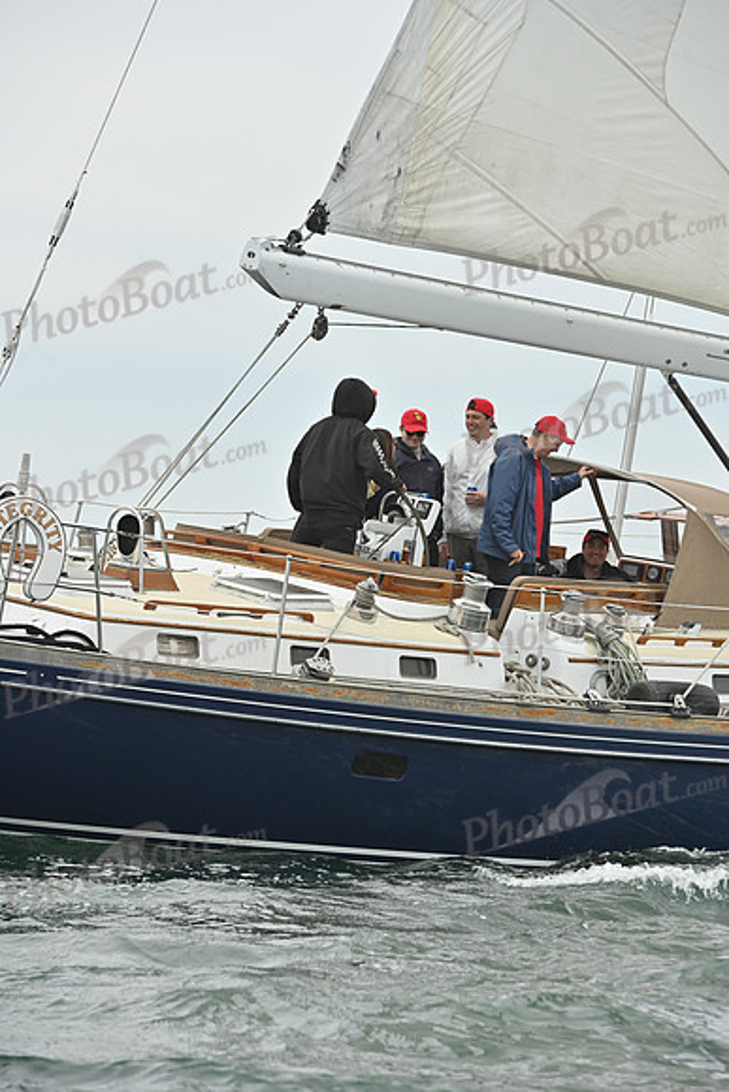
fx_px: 5008
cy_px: 546
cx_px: 364
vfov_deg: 12.4
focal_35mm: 165
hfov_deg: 8.3
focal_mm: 165
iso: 320
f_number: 7.1
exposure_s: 1/1250
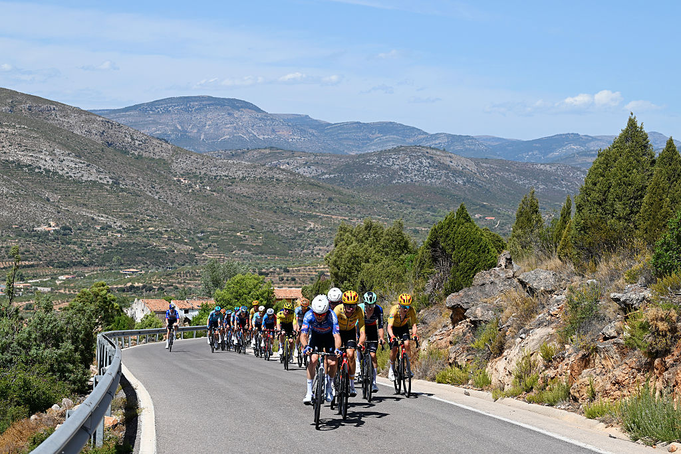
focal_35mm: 82
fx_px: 1551
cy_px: 227
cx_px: 340
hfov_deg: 24.8
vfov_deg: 16.7
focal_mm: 82
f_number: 8
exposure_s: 1/1250
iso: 250
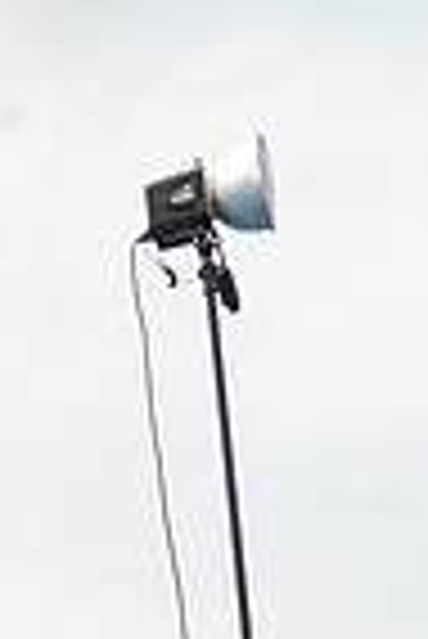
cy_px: 844
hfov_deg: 10.5
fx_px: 1743
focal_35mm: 98
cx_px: -793
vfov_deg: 19.1
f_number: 9
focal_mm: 24
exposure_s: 1/800
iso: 800
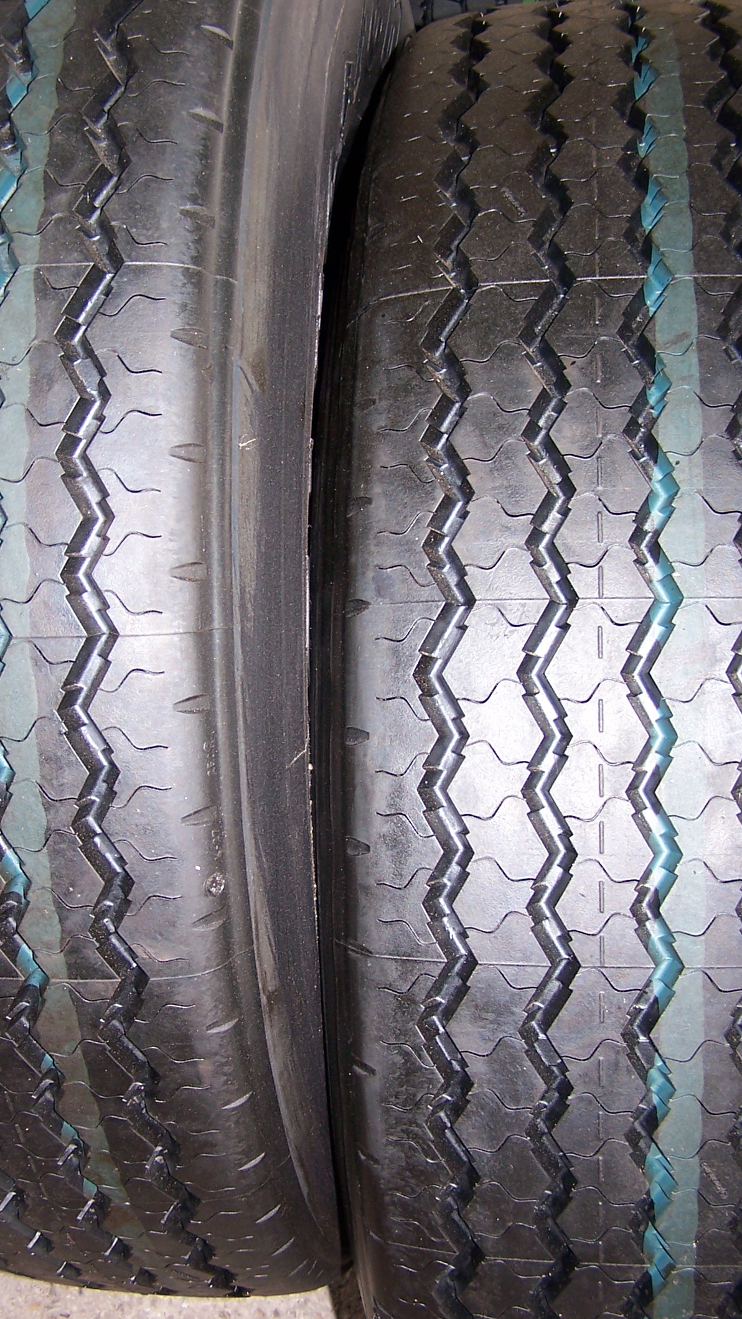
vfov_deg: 45.5
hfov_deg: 26.5
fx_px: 1574
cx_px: 301
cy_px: 671
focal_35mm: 45
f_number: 2.8
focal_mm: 6.3
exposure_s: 1/60
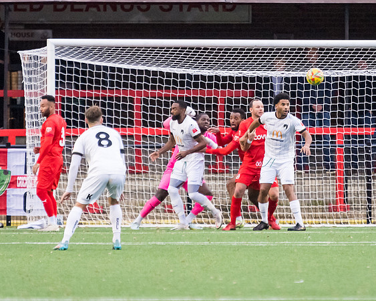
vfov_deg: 2.2
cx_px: 233
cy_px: 126
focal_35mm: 698
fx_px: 7762
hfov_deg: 2.8
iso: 4000
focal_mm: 280
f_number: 4
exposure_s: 1/640
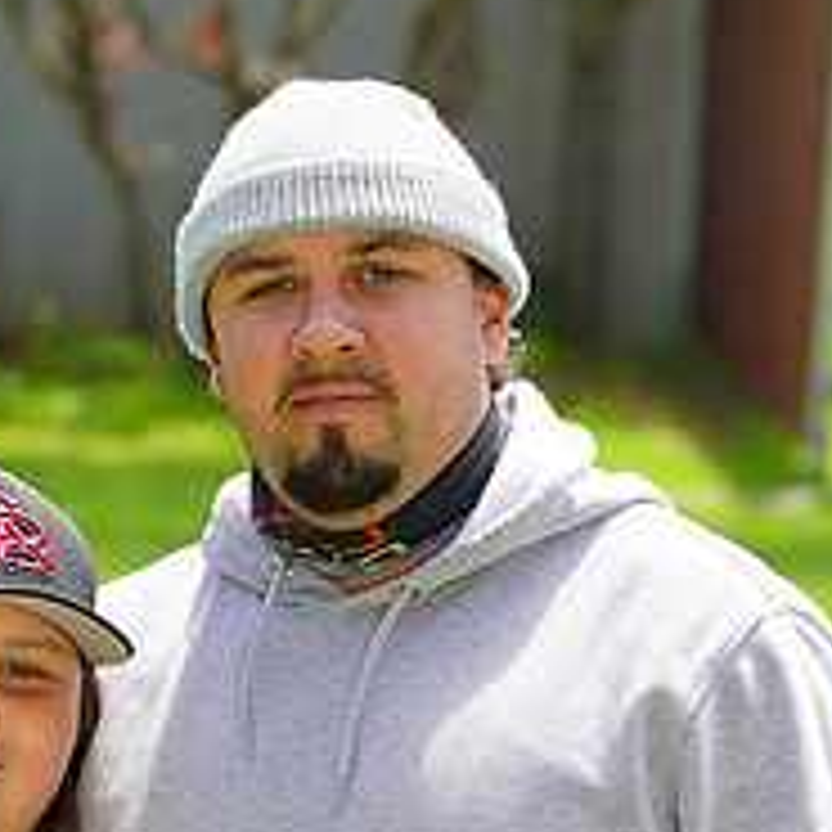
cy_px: 1088
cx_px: 81
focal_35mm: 441
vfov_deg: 4.0
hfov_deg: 4.0
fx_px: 11992
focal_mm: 166
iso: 200
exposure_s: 1/160
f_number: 8
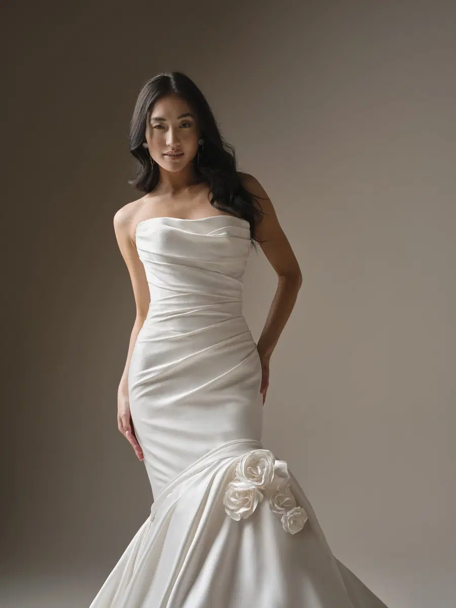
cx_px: 228
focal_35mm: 47
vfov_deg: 40.4
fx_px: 826
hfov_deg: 30.9
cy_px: 304
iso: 500
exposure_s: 1/125
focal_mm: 59.8
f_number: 10
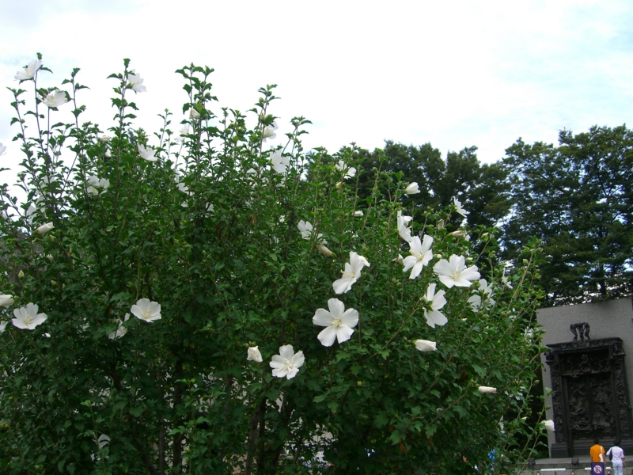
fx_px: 695
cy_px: 238
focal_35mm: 38
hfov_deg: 49.0
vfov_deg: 37.7
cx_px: 316
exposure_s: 1/320
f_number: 4
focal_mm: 7.9
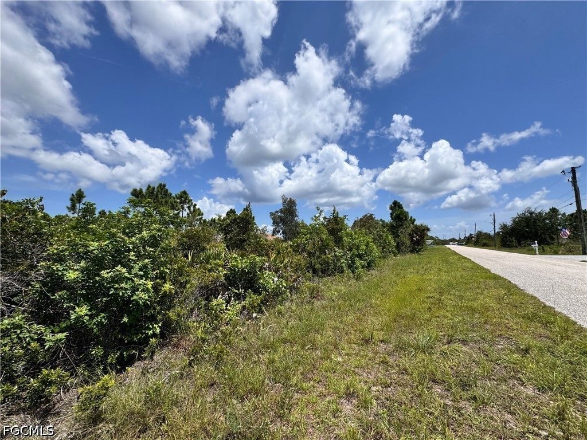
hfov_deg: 102.1
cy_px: 220
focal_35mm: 14
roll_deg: +0.2
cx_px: 294
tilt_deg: +6.1
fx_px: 237
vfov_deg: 85.7
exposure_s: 1/3546
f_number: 2.2
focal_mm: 2.22
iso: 50
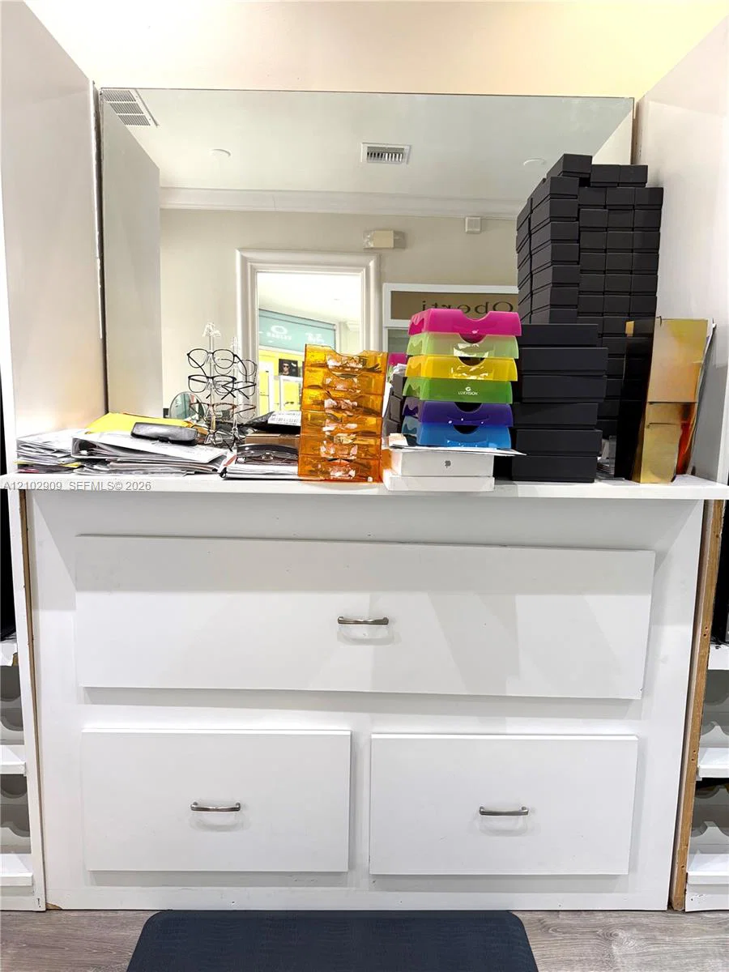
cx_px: 364
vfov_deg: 71.6
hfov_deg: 56.8
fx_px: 674
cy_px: 486
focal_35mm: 24
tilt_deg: -8.0
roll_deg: -0.7
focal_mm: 6.76
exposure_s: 1/60
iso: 200
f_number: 1.78
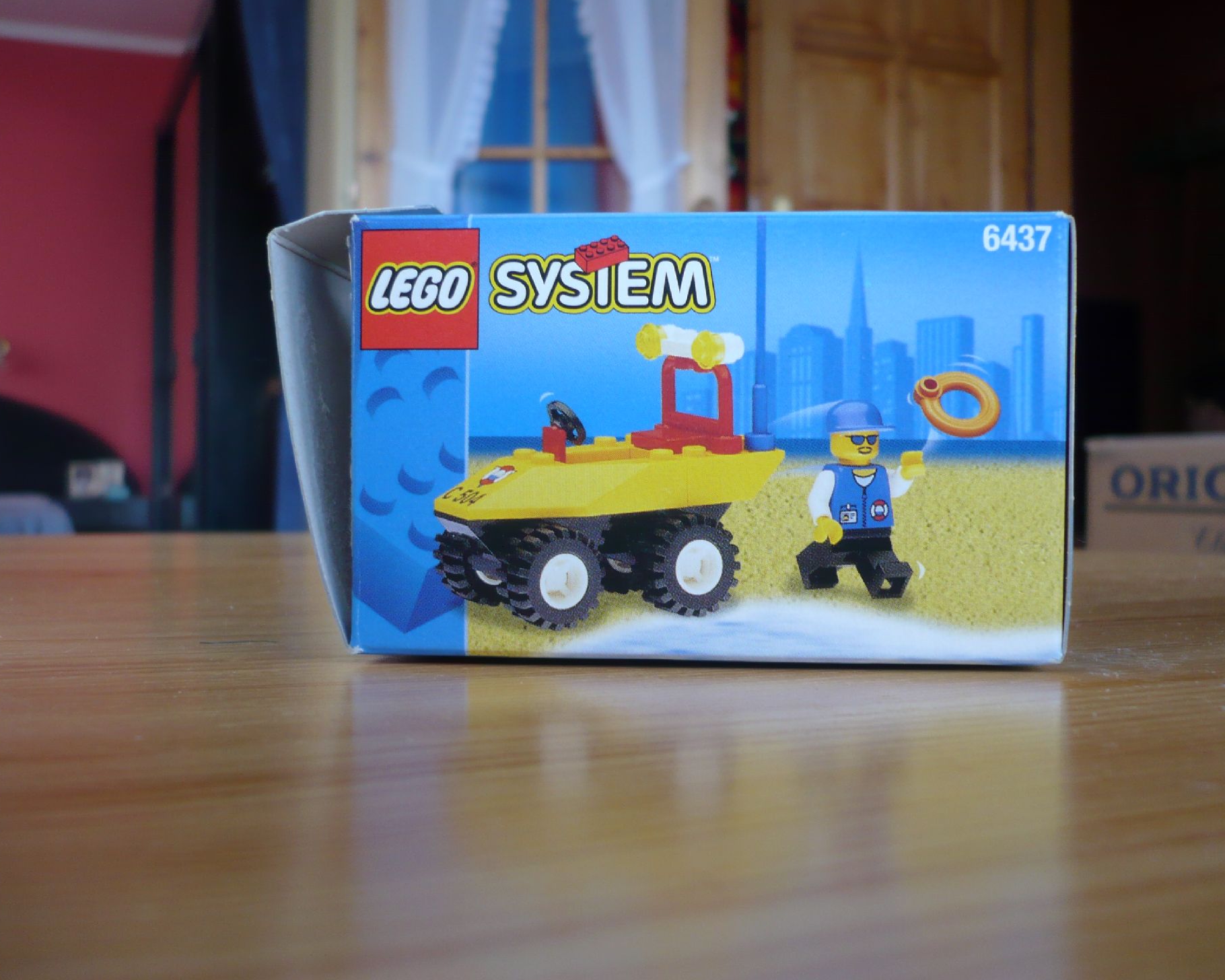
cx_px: 611
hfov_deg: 49.1
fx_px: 1341
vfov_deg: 40.1
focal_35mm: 37
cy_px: 487
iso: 100
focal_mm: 5.8
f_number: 2.8
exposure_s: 1/30
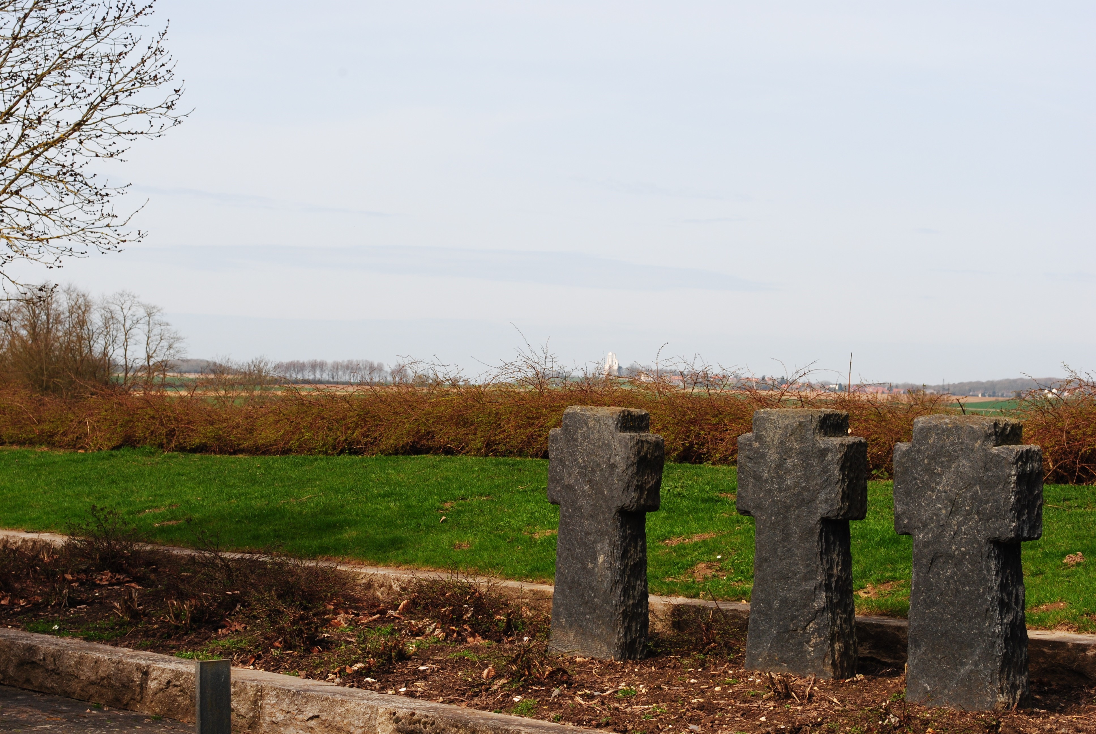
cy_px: 367
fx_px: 2515
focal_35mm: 82
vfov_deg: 16.6
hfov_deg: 24.6
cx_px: 548
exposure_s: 1/250
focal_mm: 55
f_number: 10
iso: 180
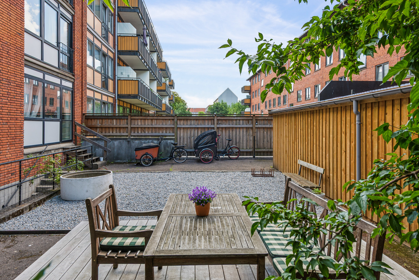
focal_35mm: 23
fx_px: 268
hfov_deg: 76.1
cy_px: 143
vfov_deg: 55.1
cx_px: 204
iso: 450
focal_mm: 22
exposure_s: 1/125
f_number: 13
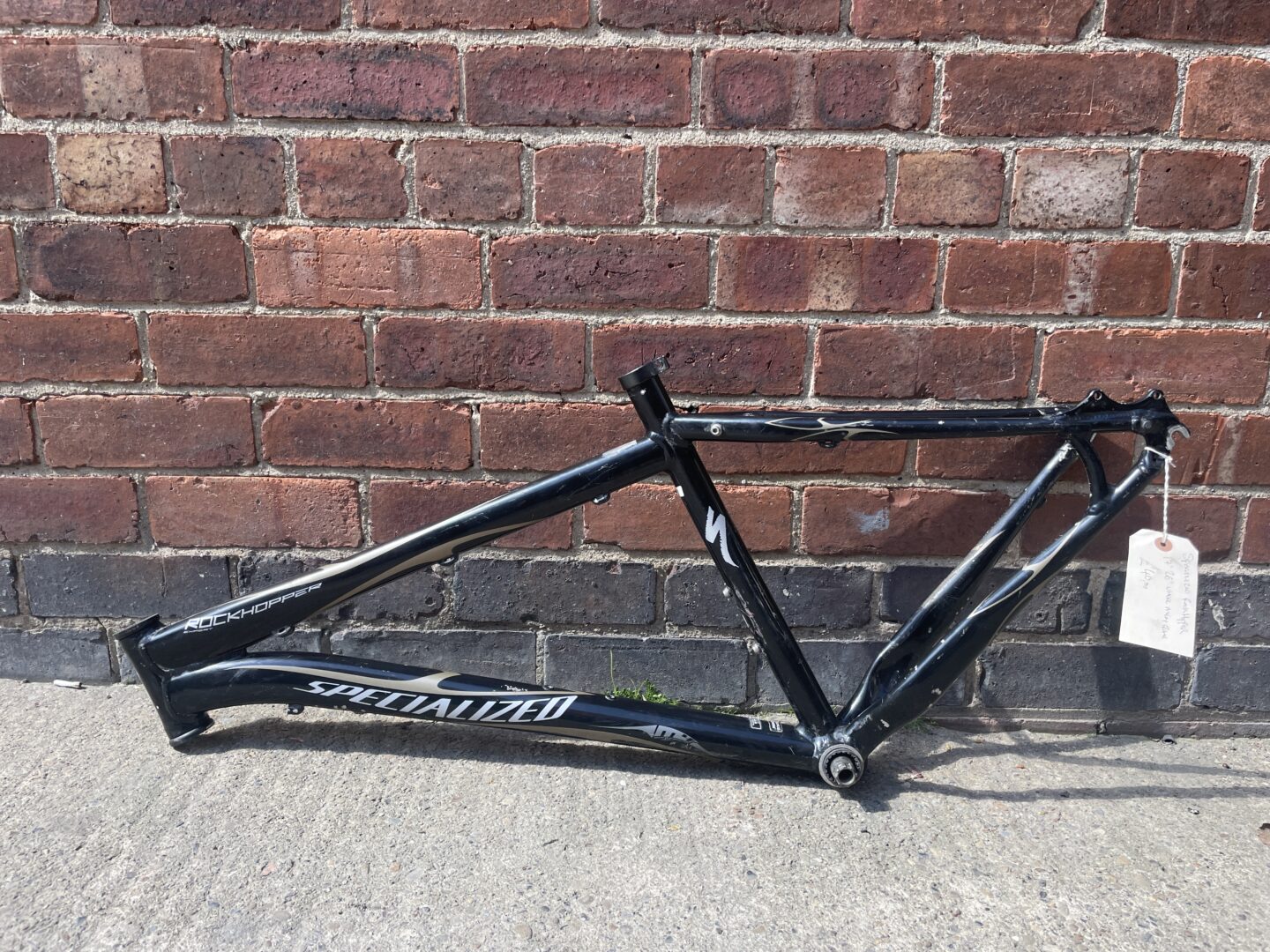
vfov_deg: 53.1
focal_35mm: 26
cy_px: 476
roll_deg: -1.2
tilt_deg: -13.5
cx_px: 635
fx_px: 954
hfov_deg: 67.3
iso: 32
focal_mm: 4.2
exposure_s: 1/387
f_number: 1.6
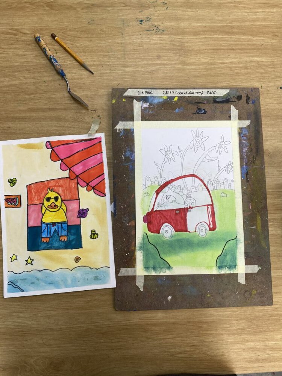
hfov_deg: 53.1
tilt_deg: -83.6
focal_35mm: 26
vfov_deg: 67.3
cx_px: 141
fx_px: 282
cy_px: 188
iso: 32
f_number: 1.8
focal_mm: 4.25
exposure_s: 1/104
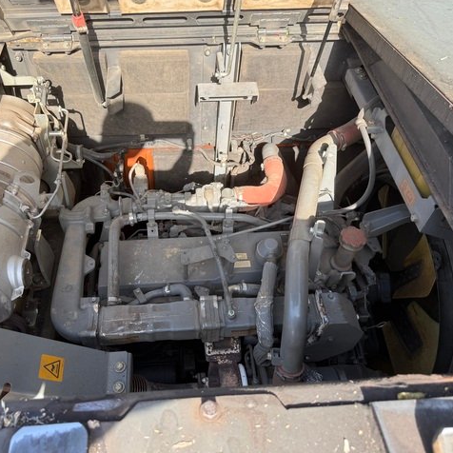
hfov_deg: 55.4
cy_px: 228
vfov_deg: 55.6
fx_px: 429
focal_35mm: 29
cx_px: 190
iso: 80
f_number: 1.78
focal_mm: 6.76
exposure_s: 1/551
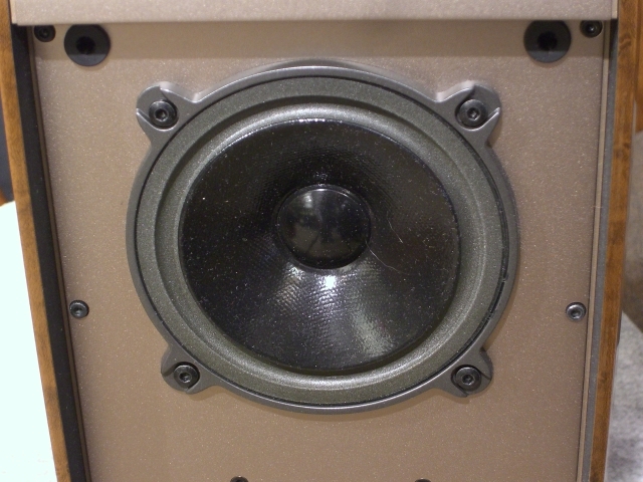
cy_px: 241
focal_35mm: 80
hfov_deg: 24.4
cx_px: 322
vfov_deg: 18.4
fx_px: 1486
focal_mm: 16.6
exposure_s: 1/3.33
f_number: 4.4
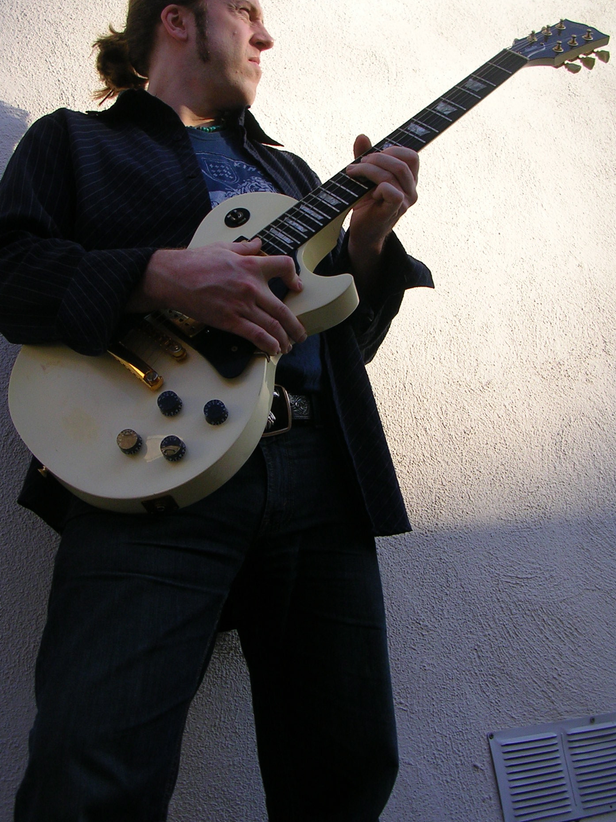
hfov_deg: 34.3
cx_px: 290
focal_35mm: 42
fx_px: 996
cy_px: 387
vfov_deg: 44.8
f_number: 2.8
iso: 50
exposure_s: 1/377
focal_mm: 5.8
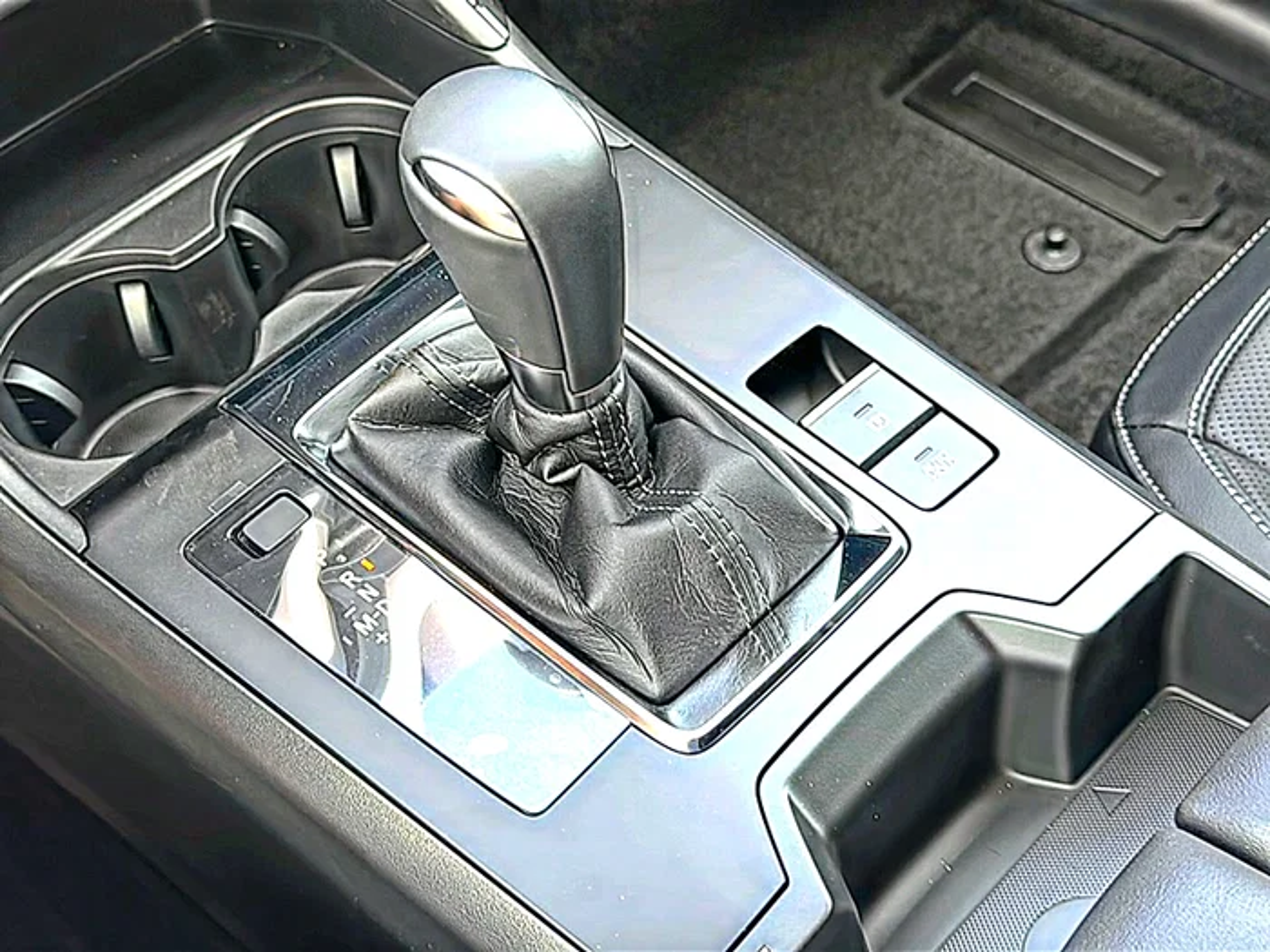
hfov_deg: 47.9
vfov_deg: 36.8
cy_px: 476
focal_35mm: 39
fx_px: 1431
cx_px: 635
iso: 64
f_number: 1.78
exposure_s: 1/50
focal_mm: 6.86
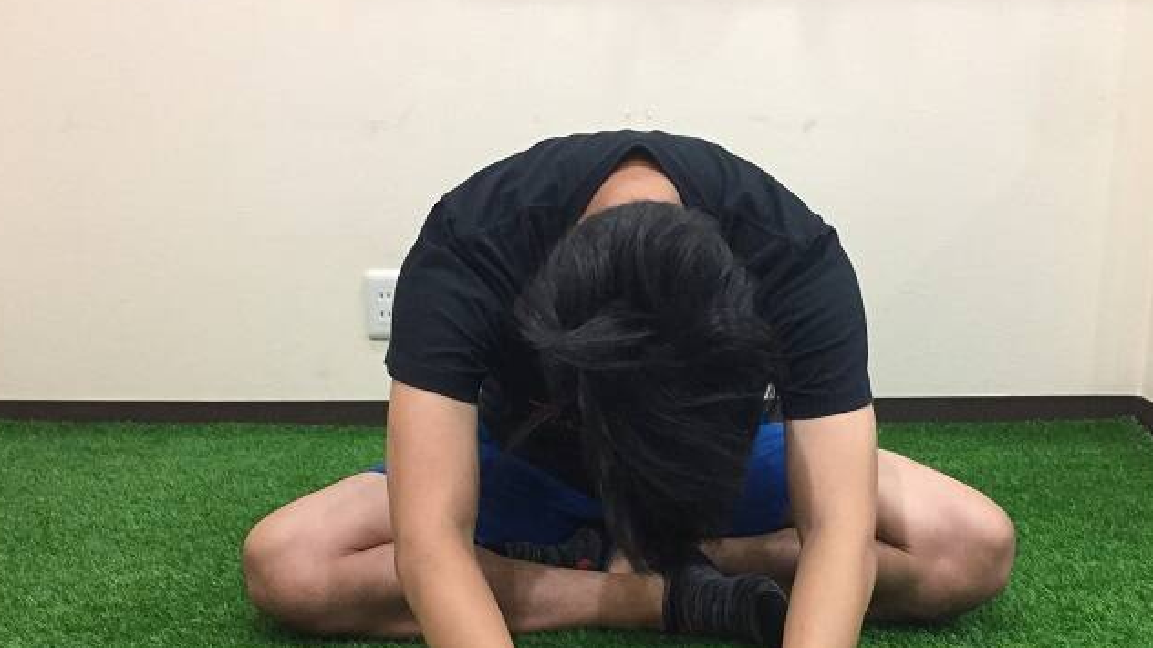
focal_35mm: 40
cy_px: 433
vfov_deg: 29.5
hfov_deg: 50.5
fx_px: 1223
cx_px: 617
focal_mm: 4.15
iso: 320
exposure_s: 1/33
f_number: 2.2
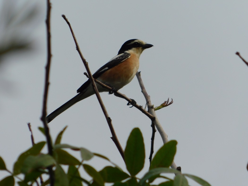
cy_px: 93
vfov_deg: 1.6
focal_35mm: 914
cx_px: 124
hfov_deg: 2.2
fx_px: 6550
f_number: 6.5
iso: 125
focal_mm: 160
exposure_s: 1/640
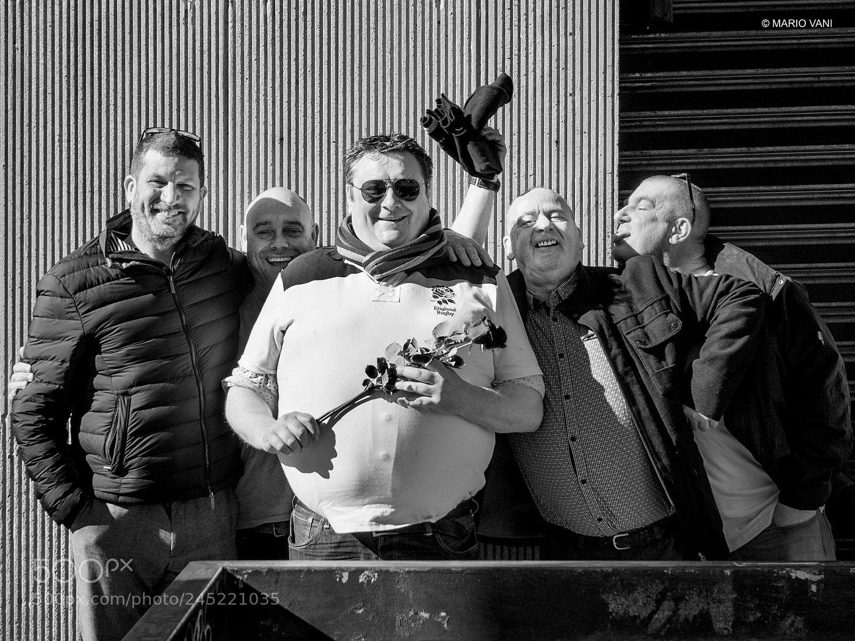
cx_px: 428
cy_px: 320
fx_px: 840
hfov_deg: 54.0
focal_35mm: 34
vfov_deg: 41.8
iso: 200
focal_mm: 17
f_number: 5.6
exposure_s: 1/400
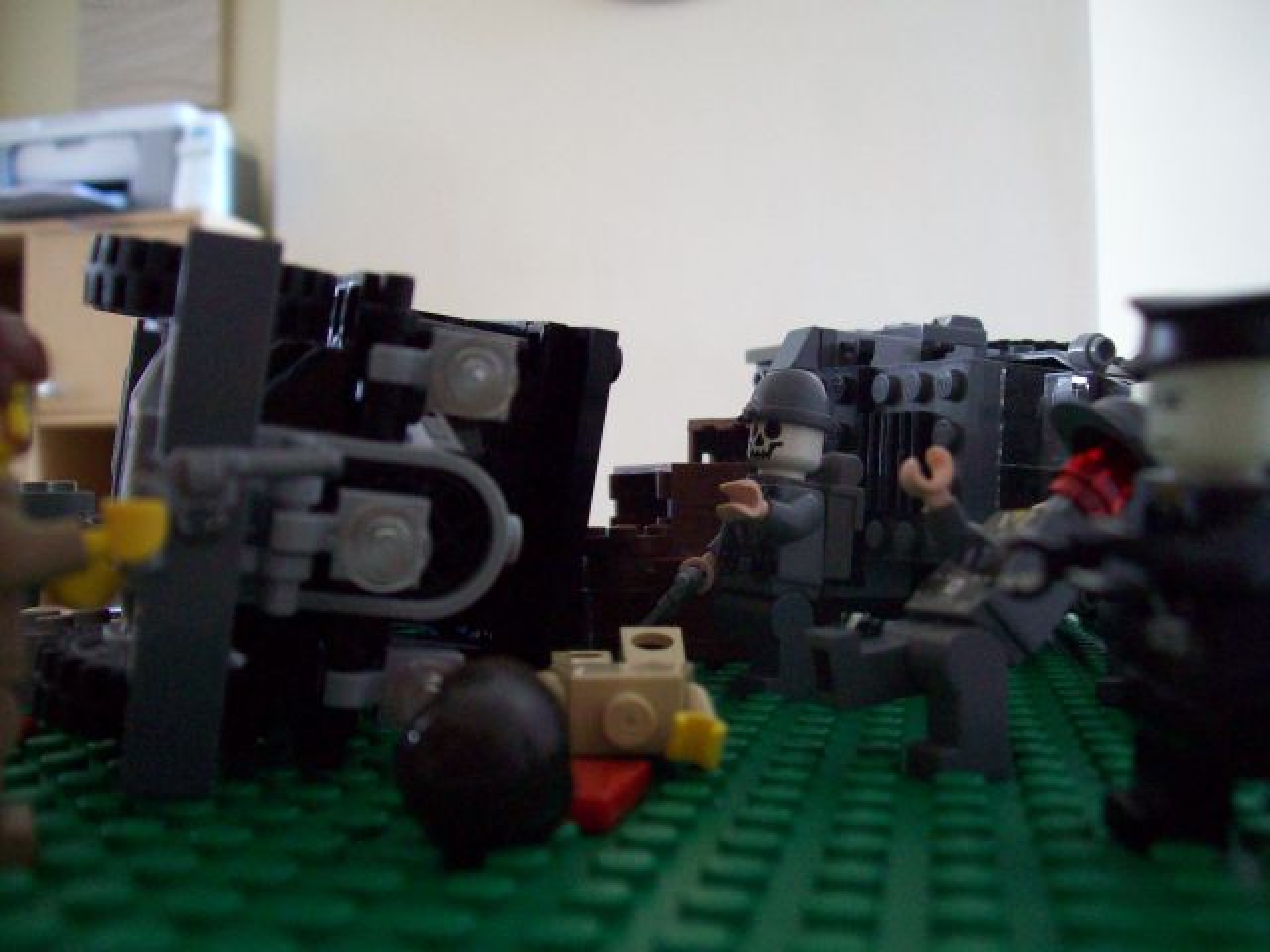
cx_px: 635
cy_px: 476
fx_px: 1321
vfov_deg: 39.7
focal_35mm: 36
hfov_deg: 51.4
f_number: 2.7
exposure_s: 1/8
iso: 200
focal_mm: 6
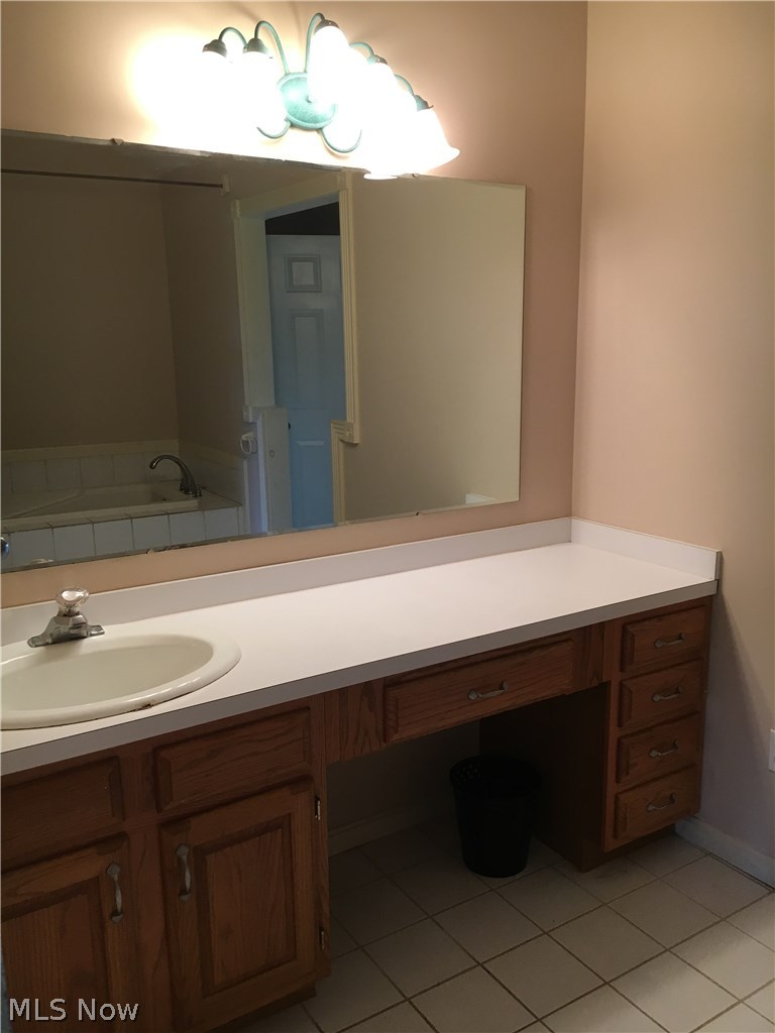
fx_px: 866
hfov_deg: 48.2
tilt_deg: -11.2
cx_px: 388
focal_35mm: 29
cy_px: 516
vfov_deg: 61.7
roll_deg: -1.2
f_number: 2.2
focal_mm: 4.15
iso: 32
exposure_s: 1/30
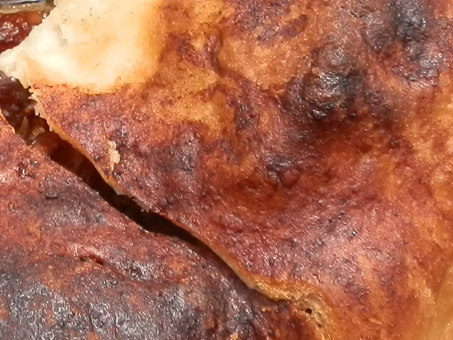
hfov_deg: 15.1
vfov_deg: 11.5
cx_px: -79
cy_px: -100
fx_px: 1649
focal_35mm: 126
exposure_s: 1/500
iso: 64
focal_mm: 5
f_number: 3.1
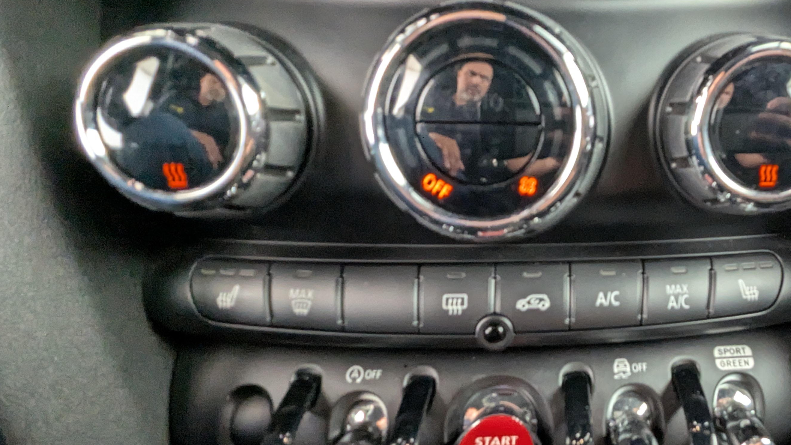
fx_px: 566
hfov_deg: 65.4
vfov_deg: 42.8
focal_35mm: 27
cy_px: 246
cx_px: 596
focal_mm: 2.35
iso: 395
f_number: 2.2
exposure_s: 1/24.3
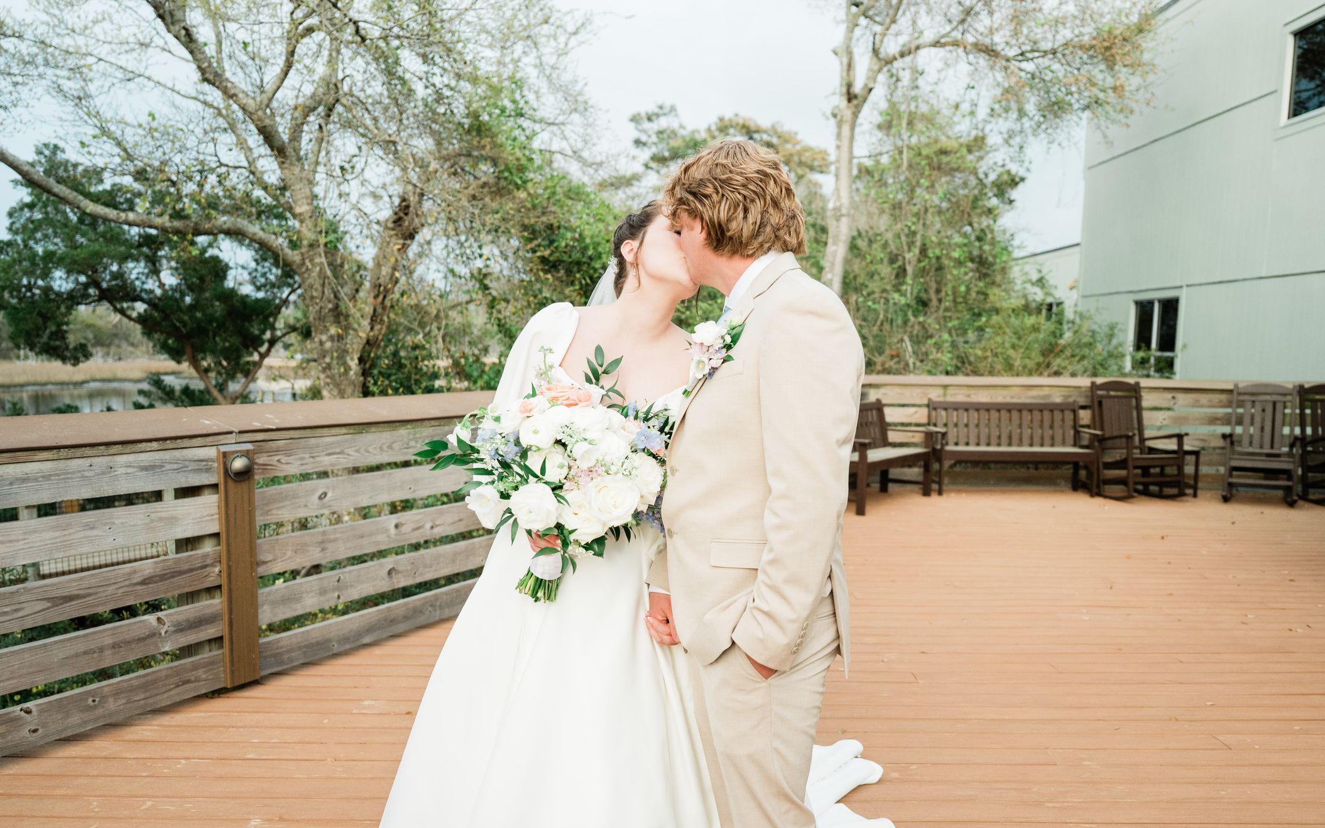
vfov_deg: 43.1
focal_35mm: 29
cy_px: 465
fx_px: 1047
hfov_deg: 64.6
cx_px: 708
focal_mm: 24
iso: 1000
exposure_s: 1/4000
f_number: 2.8
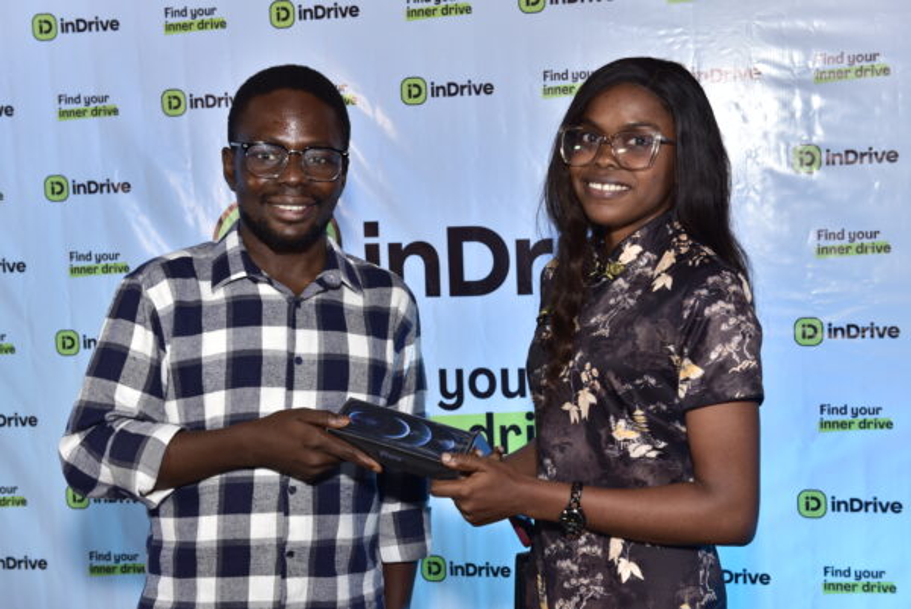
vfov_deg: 24.7
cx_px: 456
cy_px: 304
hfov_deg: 36.2
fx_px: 1393
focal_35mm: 55
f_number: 6.3
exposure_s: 1/125
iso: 640
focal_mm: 55
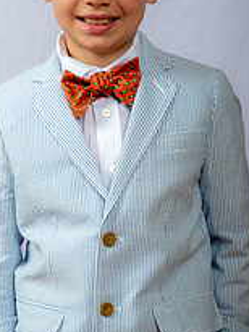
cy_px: 123
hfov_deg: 9.8
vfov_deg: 13.0
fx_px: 1456
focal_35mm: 152
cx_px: 93
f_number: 6.3
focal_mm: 72
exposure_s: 1/200
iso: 250
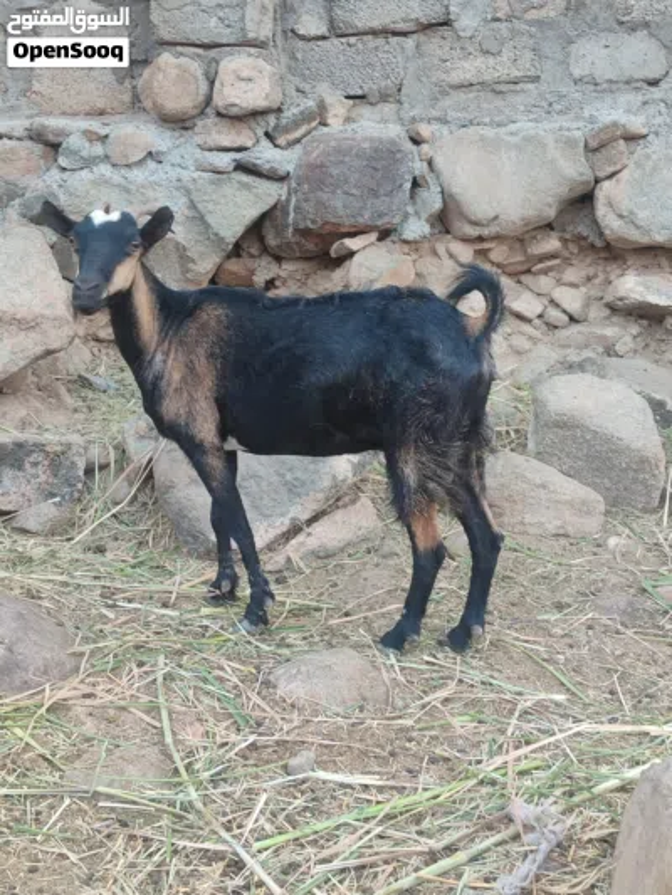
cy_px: 448
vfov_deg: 69.4
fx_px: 647
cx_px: 336
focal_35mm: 25
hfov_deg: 54.9
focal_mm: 5.95
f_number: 1.89
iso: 332
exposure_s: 1/50
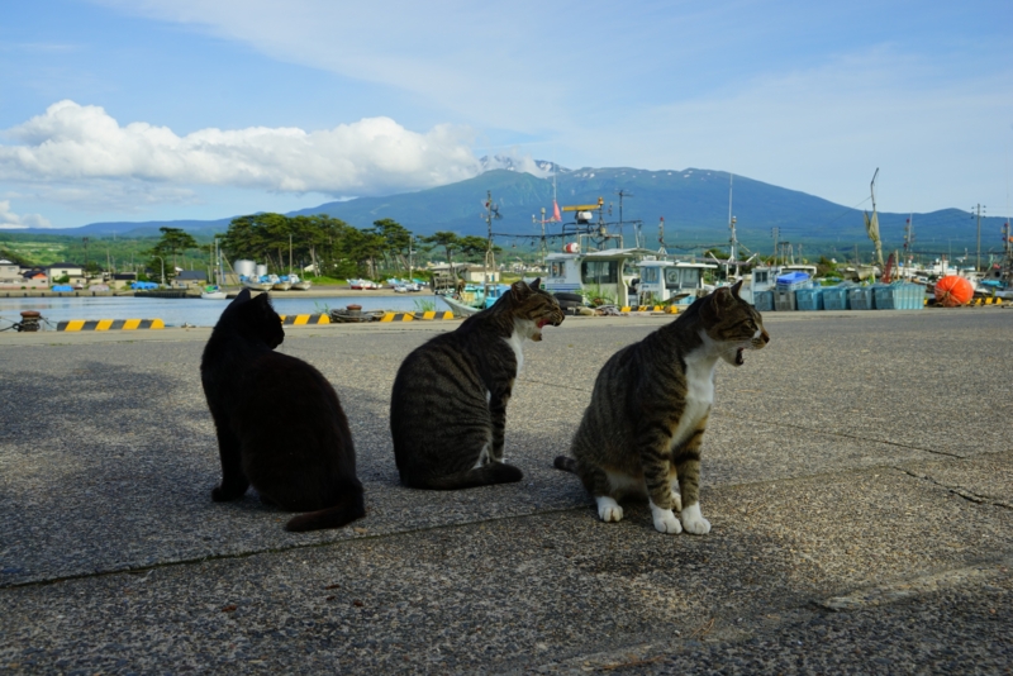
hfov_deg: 54.4
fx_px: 985
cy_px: 338
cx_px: 506
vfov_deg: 37.9
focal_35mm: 35
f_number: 11
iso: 100
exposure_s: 1/125
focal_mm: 35
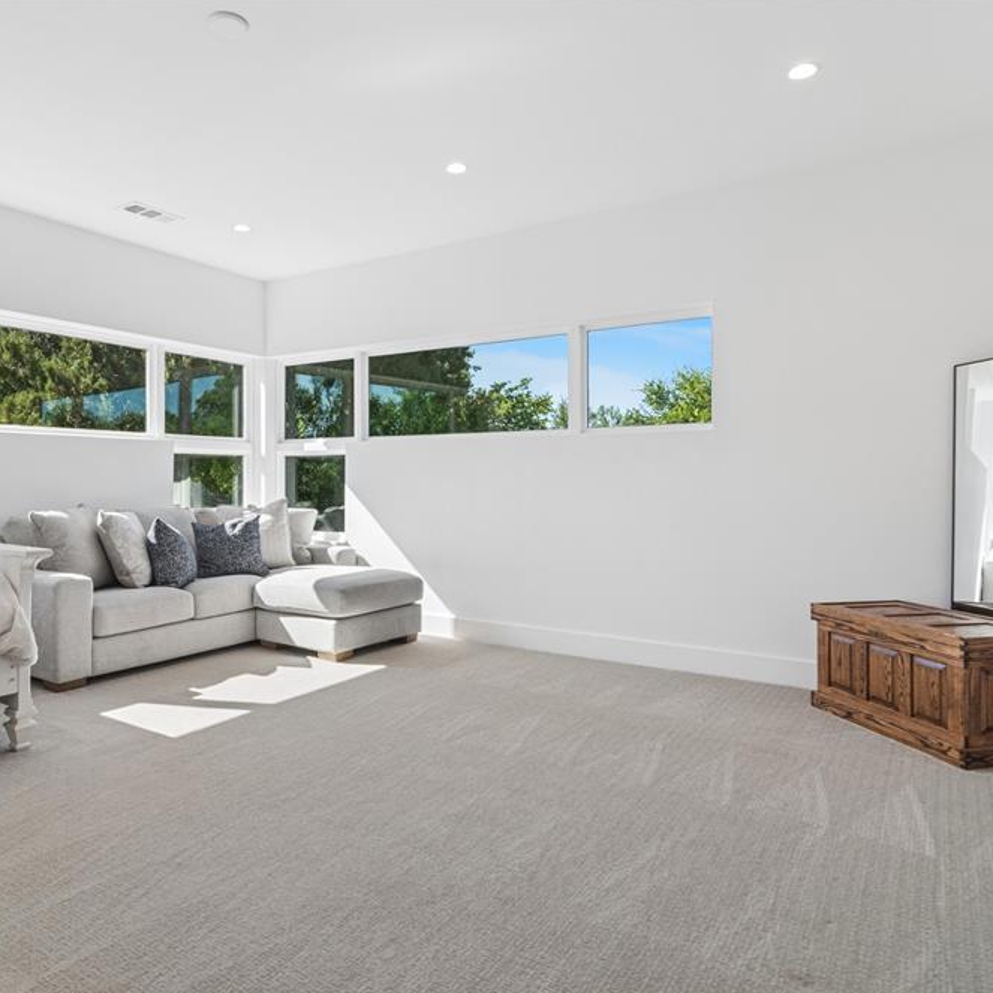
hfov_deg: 70.3
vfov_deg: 70.5
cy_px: 508
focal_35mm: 22
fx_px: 703
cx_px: 442
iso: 250
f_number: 8
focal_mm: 11
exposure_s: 1/100
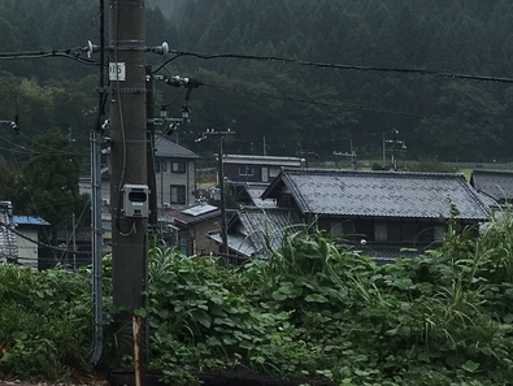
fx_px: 1305
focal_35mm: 88
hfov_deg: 19.3
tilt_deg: +5.0
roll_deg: -1.4
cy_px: -61
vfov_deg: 16.2
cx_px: -264
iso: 25
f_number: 2.2
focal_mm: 4.15
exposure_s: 1/894
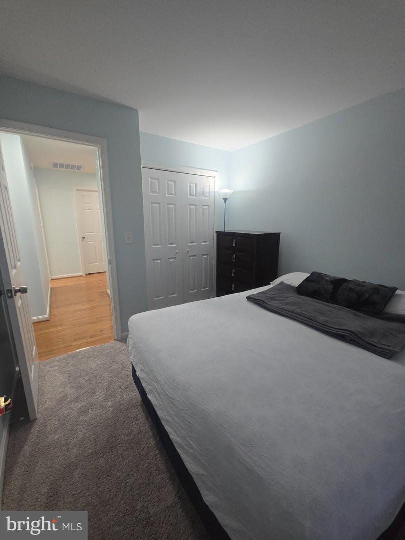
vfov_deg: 106.2
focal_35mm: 13
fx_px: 203
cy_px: 270
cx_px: 202
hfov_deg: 89.9
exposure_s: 1/60
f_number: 2.2
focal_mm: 2.2
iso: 250
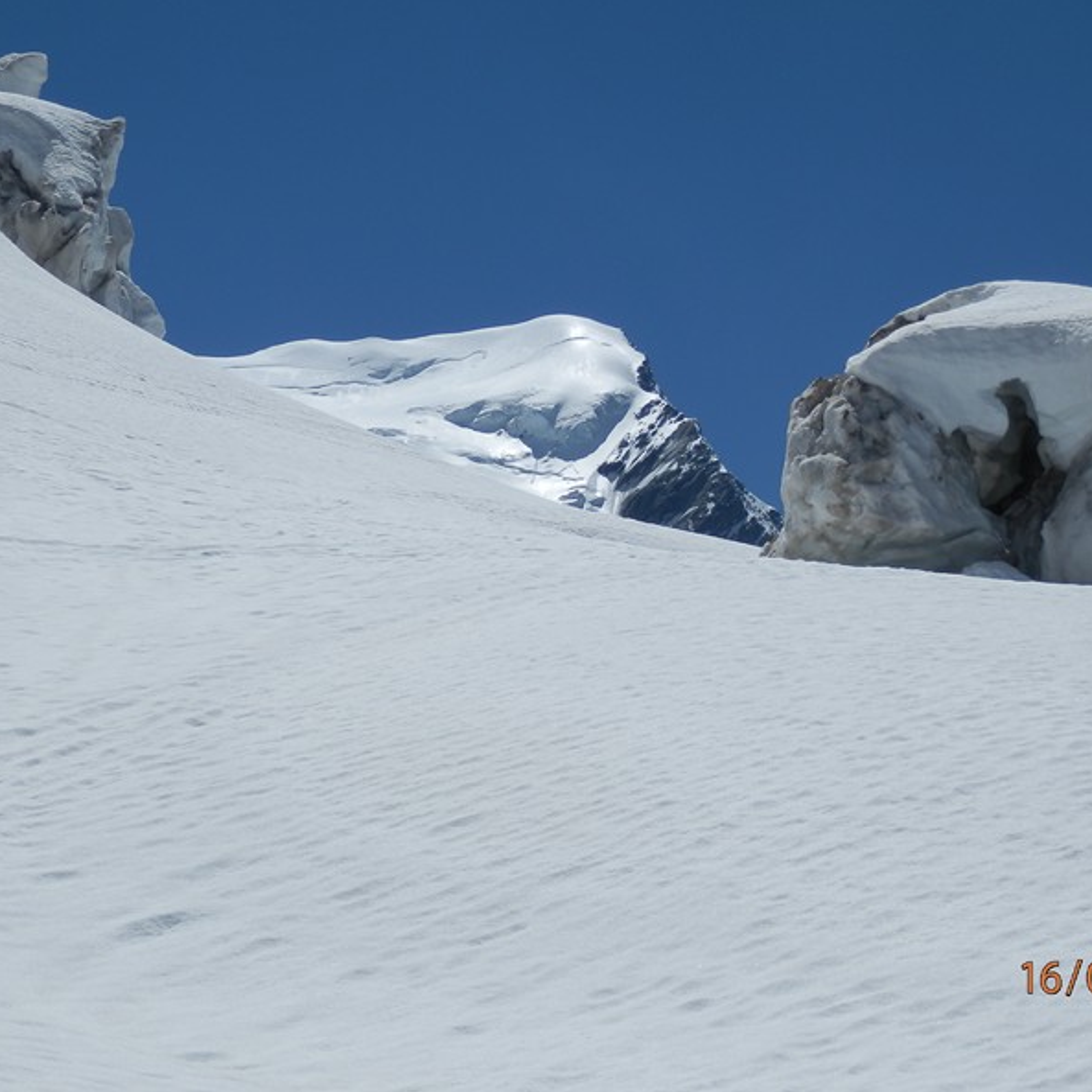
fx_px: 3105
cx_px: 598
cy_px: 543
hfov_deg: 19.9
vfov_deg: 19.9
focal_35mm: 87
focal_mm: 13.1
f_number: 12.7
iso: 80
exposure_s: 1/320
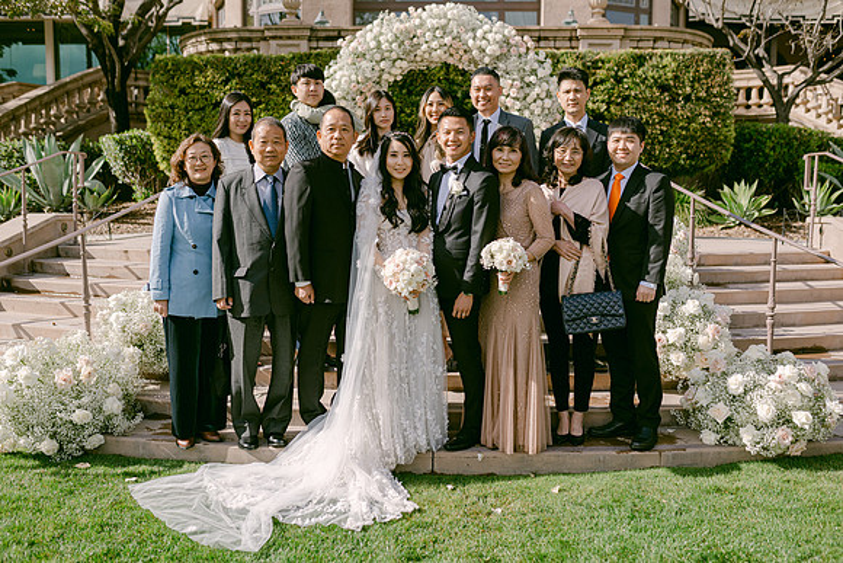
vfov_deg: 37.7
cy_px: 282
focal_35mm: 35
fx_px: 825
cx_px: 422
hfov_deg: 54.1
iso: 100
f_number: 2.8
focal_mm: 35
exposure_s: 1/3200
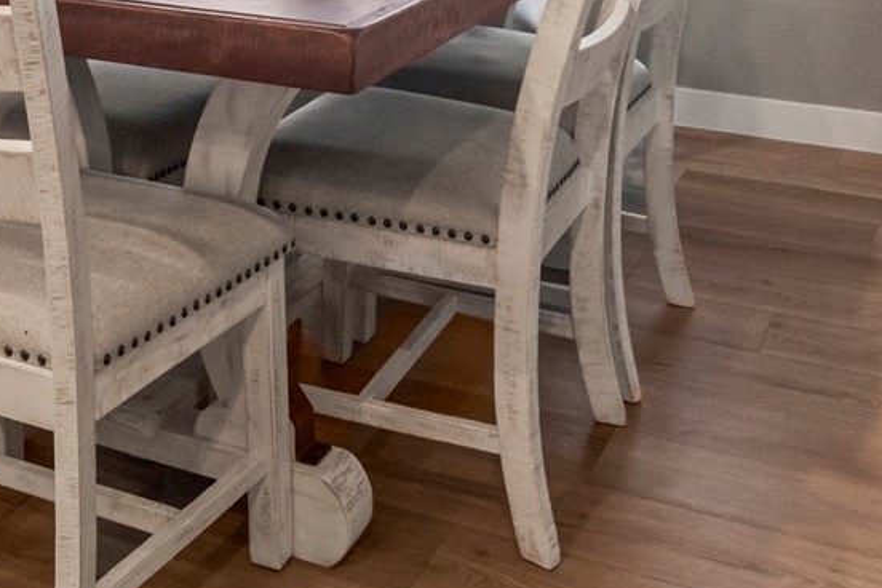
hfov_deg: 30.3
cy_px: -302
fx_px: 1592
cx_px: 190
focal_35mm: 65
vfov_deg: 18.5
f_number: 8
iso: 400
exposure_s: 1/3
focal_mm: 16.5
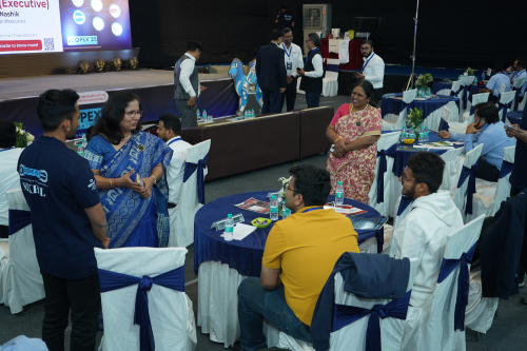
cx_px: 264
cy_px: 176
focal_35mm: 40
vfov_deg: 33.4
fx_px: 585
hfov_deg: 48.5
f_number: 5
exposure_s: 1/160
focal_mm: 40
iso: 1600
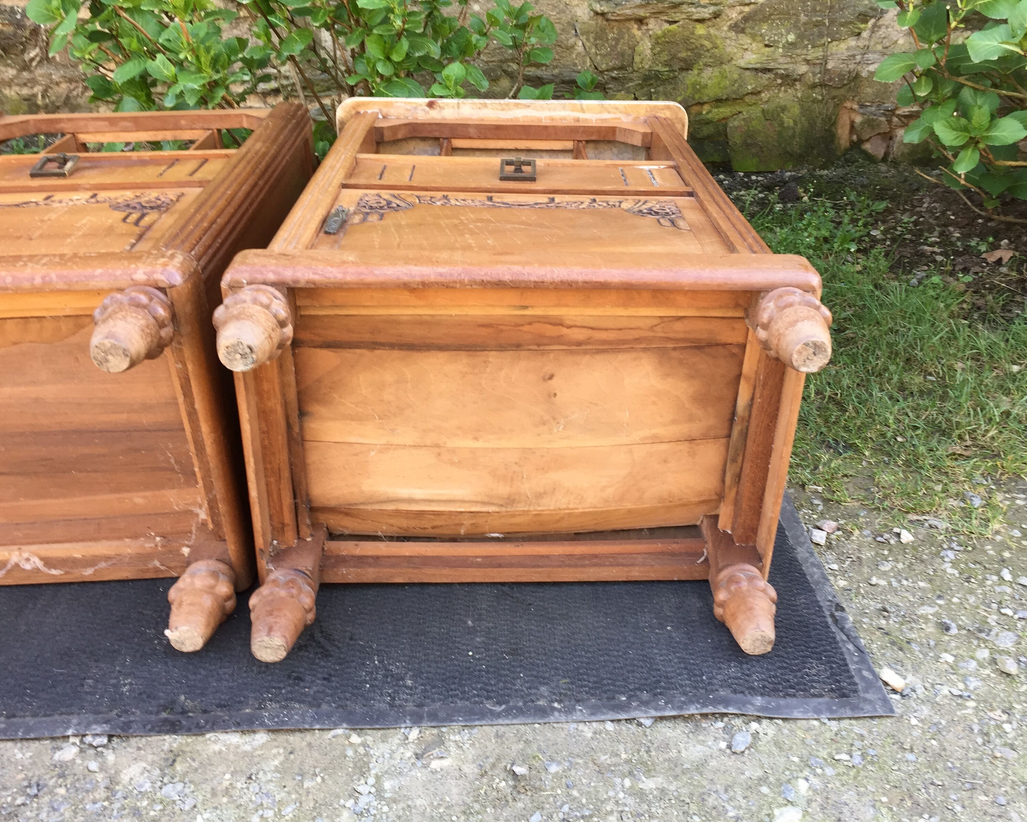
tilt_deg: -28.1
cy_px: 414
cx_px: 537
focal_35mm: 31
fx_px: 942
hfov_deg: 57.2
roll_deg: +0.1
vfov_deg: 47.1
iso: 50
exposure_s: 1/100
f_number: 2.2
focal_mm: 4.15
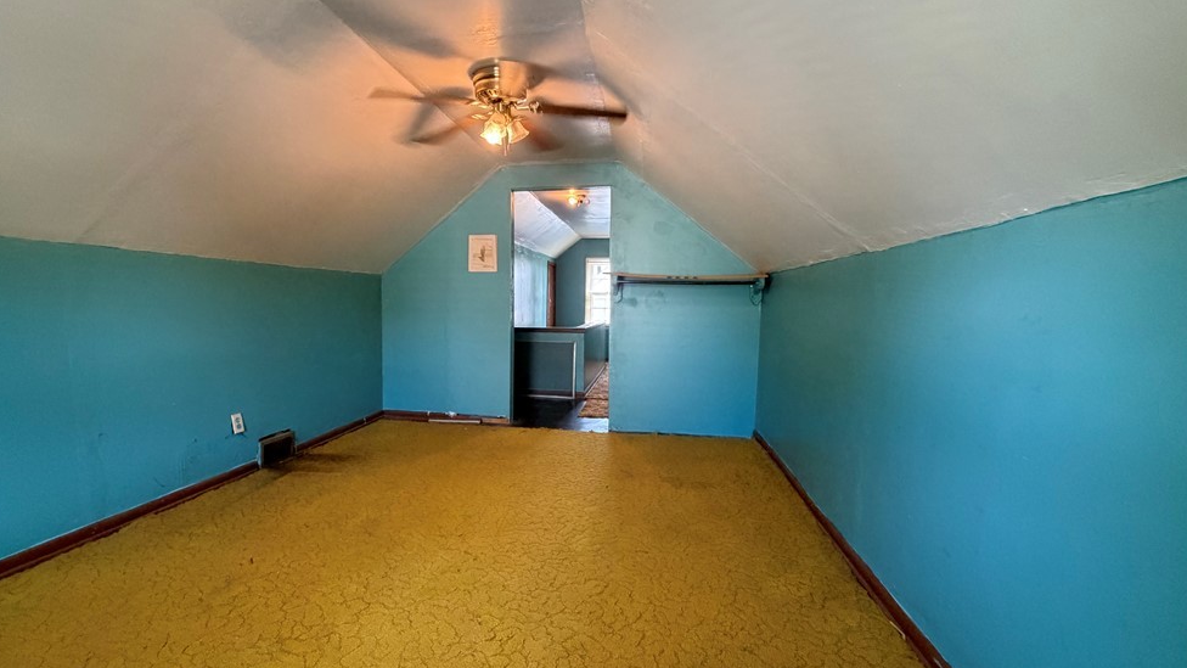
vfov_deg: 67.1
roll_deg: -0.6
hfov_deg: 99.3
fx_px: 504
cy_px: 348
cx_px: 575
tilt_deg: -5.4
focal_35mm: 16
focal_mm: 2.22
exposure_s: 1/60
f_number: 2.2
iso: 500
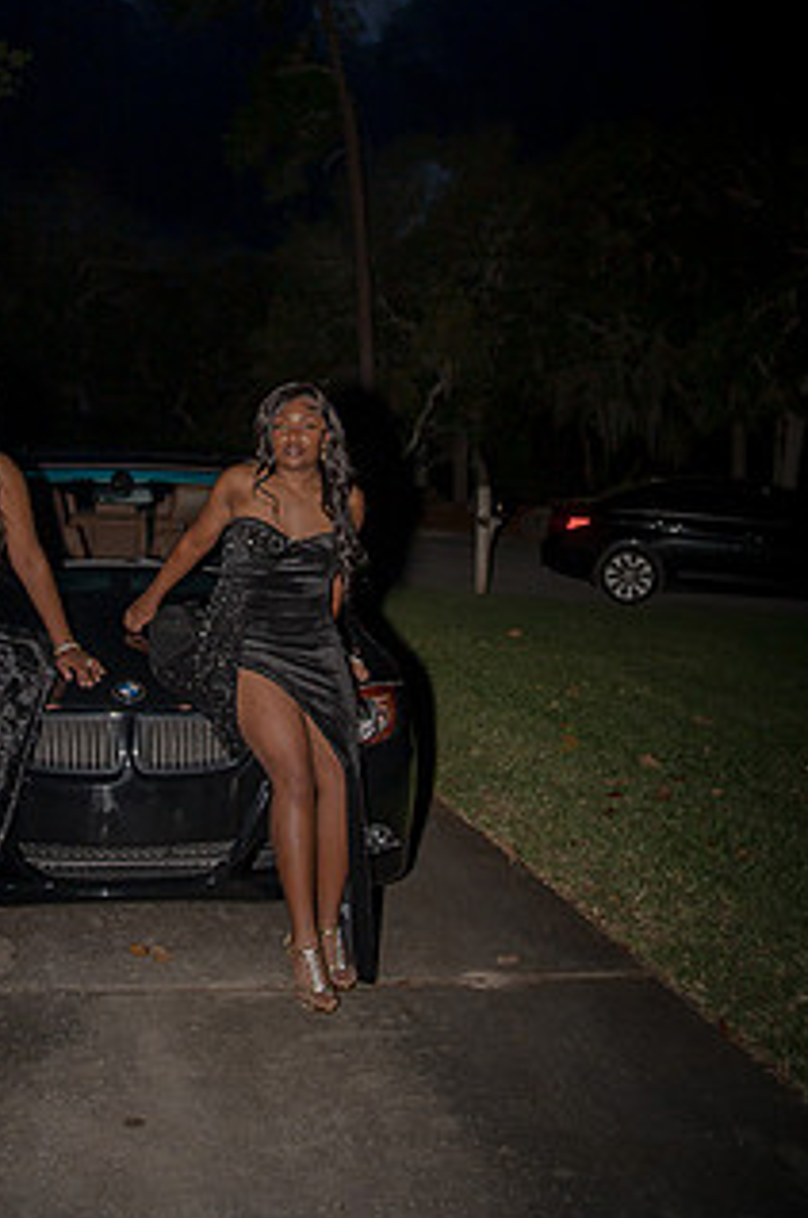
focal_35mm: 34
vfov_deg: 55.1
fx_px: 1148
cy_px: 444
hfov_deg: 38.1
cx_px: 243
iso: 640
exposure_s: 1/160
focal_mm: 24
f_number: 4
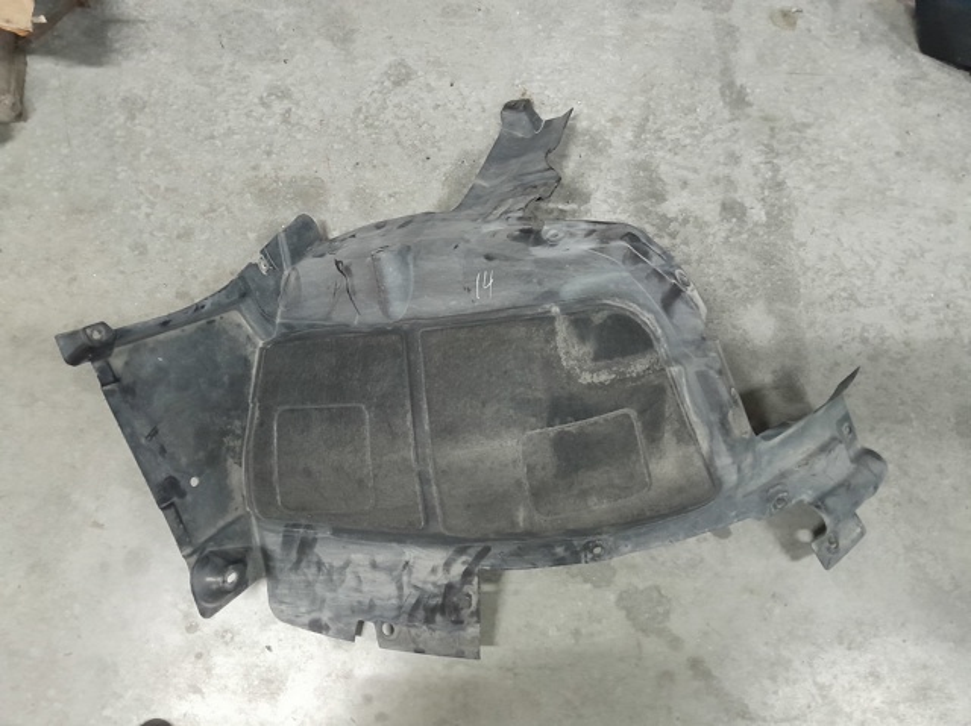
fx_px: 729
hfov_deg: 67.3
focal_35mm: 26
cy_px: 363
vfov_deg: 53.0
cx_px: 486
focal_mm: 3.98
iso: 1000
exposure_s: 1/20
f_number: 1.8
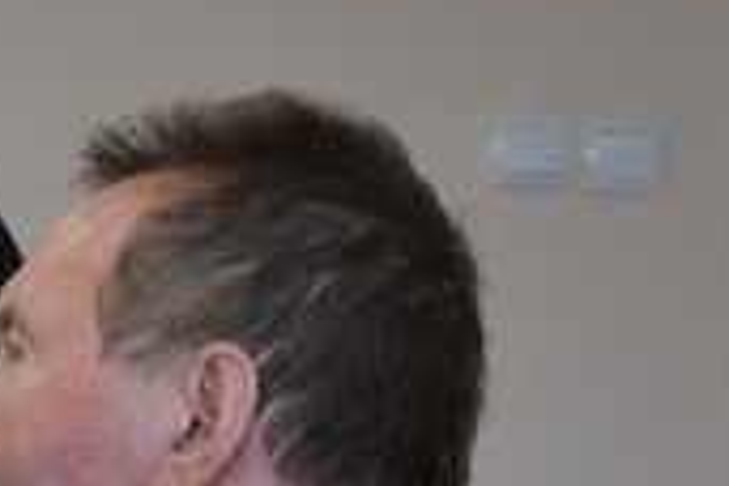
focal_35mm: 435
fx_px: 8808
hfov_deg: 4.7
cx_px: -819
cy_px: 330
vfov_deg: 3.2
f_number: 5.3
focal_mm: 62
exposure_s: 1/60
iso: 800
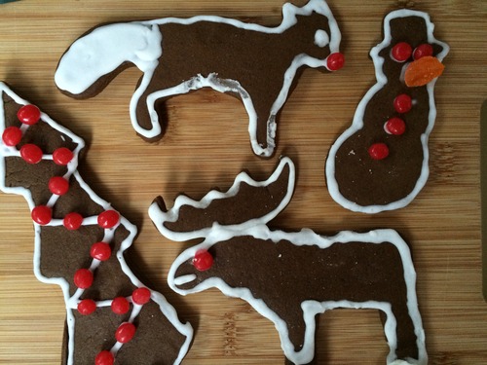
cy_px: 182
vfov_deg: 48.2
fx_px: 408
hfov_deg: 61.7
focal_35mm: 29
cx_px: 244
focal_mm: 4.15
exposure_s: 1/15
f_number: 2.2
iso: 320
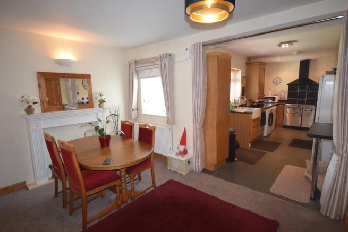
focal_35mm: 20
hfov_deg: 85.4
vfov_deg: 63.2
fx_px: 189
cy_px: 116
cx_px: 174
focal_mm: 13
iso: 1800
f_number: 4.5
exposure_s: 1/60
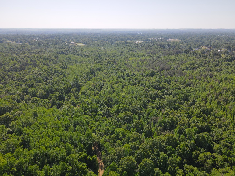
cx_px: 118
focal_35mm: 24
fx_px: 163
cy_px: 88
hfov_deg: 71.6
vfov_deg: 56.8
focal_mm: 4.5
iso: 100
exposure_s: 1/50
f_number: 2.8
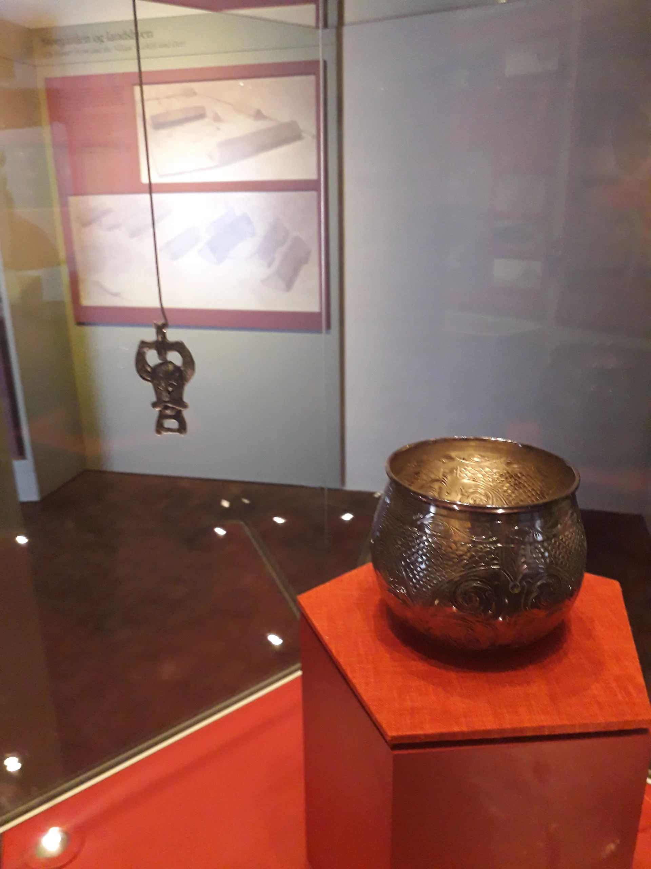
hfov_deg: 51.4
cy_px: 434
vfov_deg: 65.3
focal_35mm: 27
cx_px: 326
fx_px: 677
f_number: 1.9
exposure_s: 1/25
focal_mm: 3.6
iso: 320
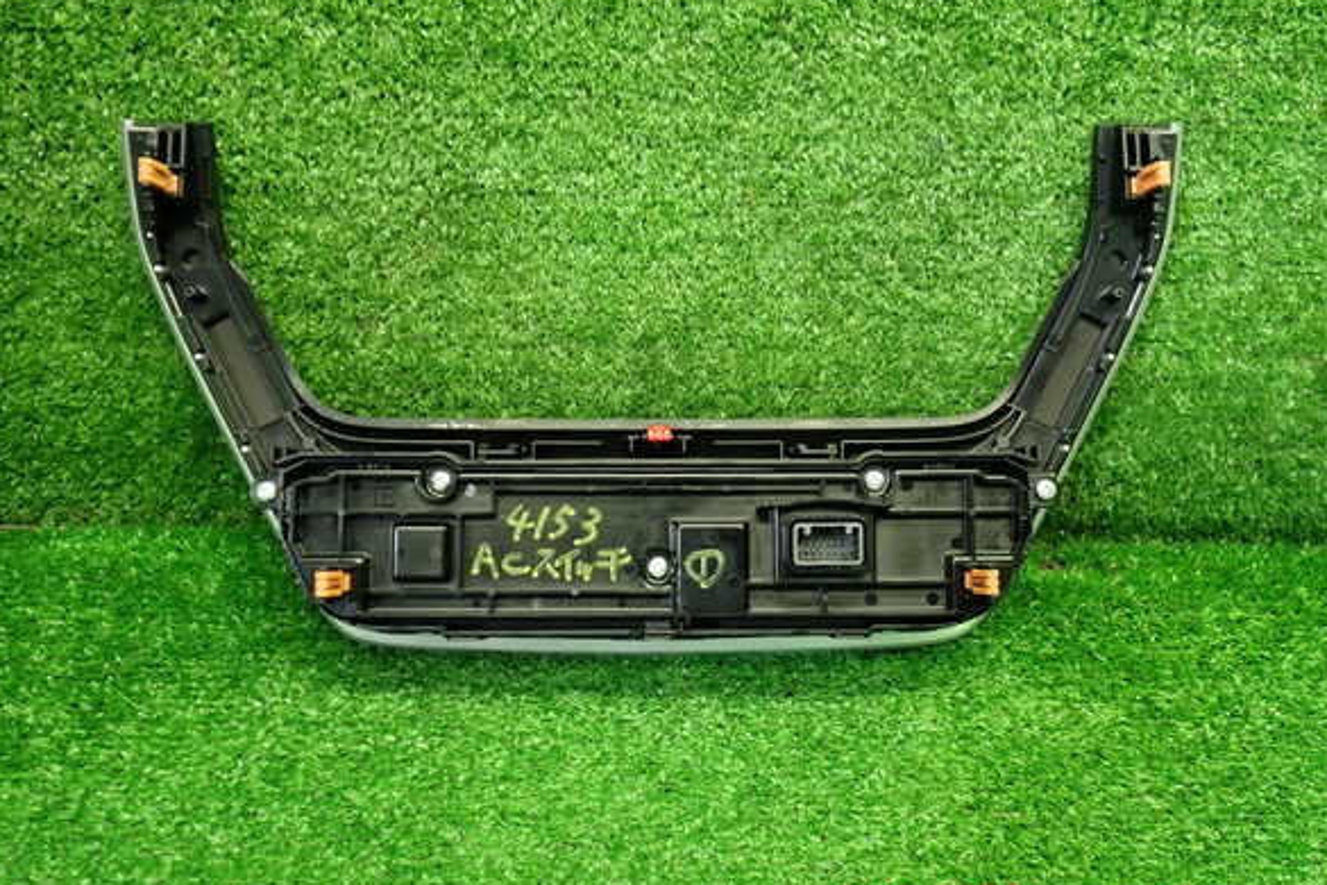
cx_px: 674
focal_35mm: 32
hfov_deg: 58.7
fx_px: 1179
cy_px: 427
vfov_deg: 41.1
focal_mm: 5.4
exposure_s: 1/30
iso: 250
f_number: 2.3
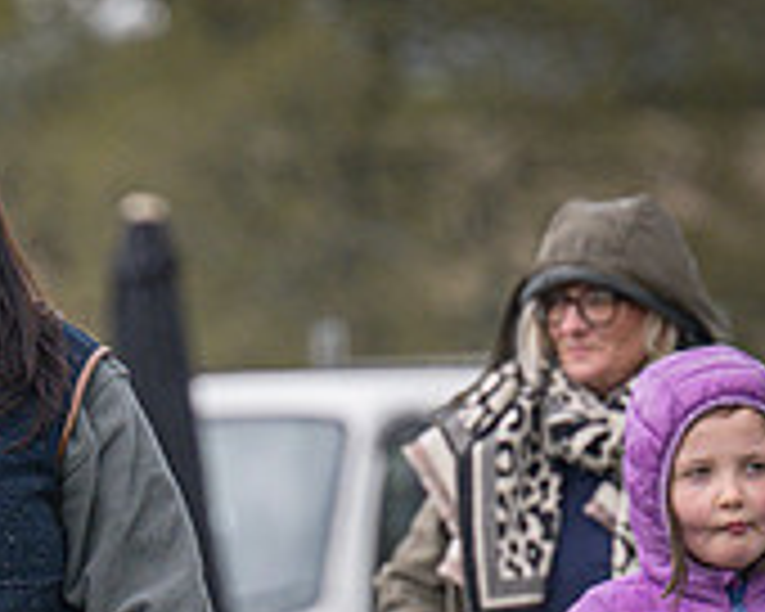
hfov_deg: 3.1
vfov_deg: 2.5
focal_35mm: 616
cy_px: 963
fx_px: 13947
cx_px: -182
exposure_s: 1/3200
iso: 1250
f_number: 4
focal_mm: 165
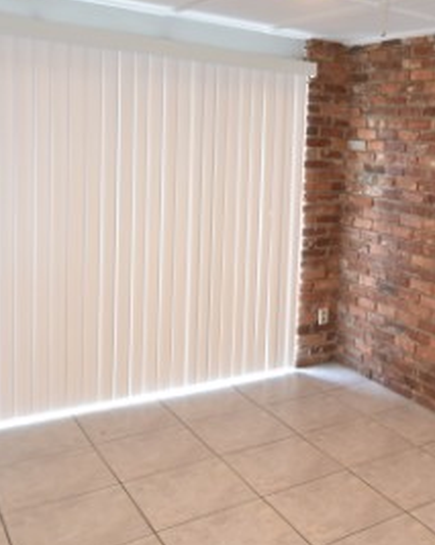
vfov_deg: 47.5
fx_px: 613
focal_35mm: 38
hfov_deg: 35.8
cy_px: 198
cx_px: 421
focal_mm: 10
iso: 800
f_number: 3.5
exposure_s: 1/45
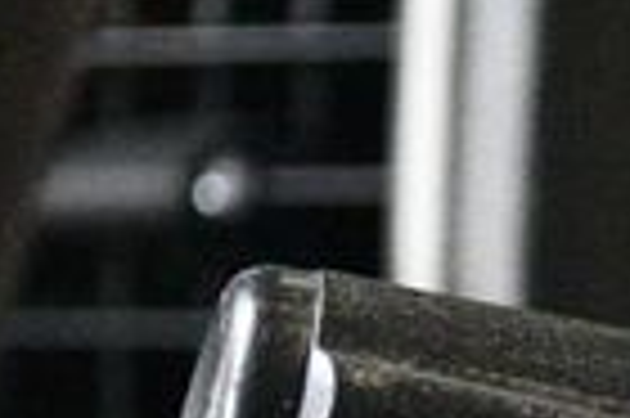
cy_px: 701
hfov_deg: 6.9
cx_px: 1170
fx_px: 5052
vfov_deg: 4.7
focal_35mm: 289
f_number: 5.3
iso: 12800
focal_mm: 42
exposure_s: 1/60
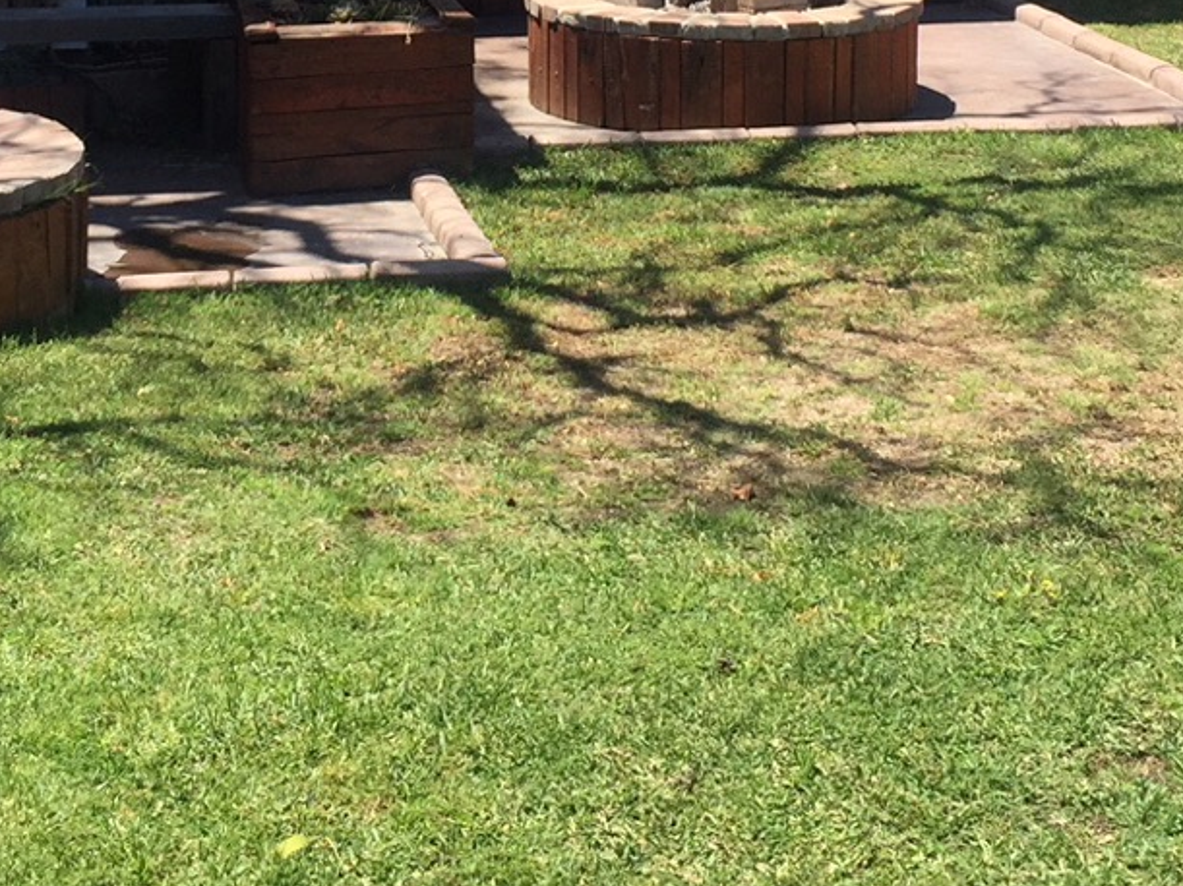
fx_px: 2597
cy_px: -130
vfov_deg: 18.5
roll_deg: -1.6
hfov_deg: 25.6
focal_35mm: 76
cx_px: 509
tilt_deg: -4.8
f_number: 2.2
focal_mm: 4.15
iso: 32
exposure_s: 1/1522
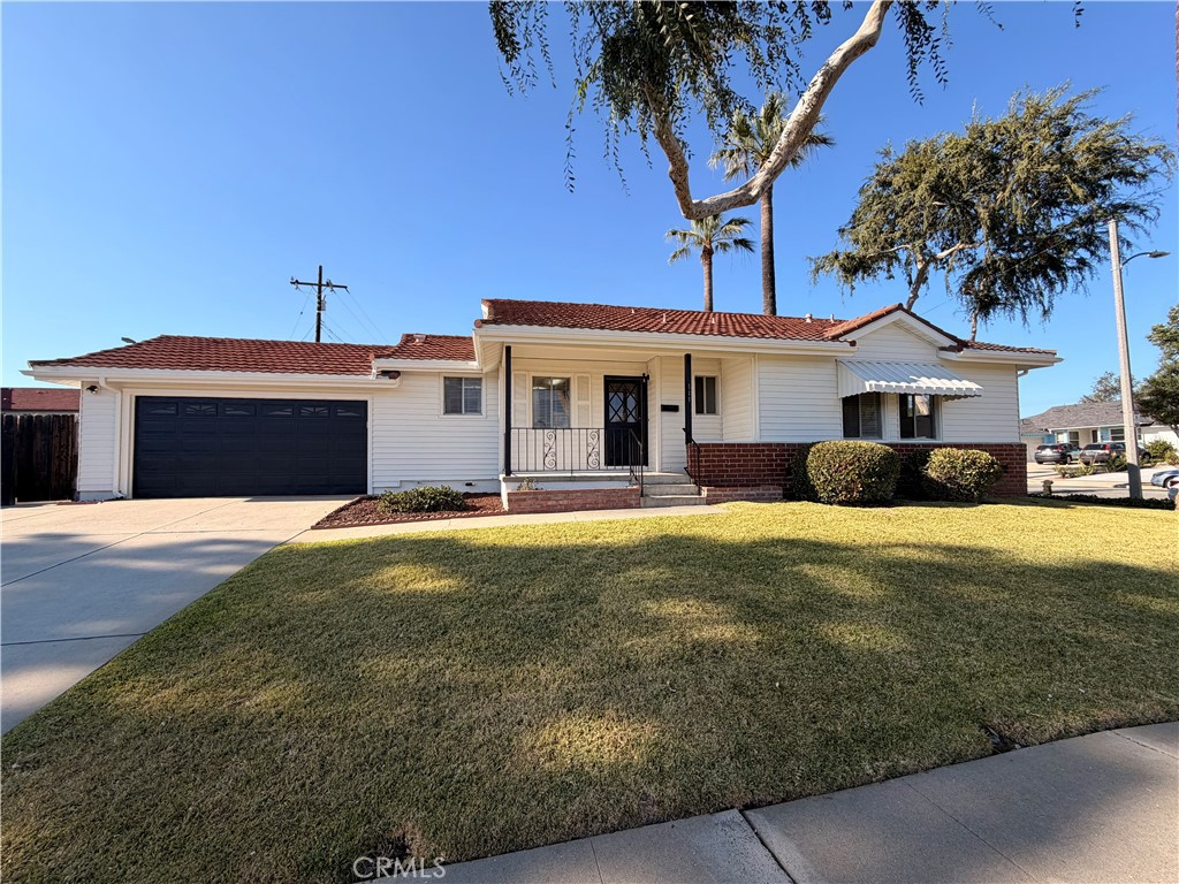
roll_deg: +1.2
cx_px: 590
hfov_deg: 102.1
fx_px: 477
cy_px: 442
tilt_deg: +2.1
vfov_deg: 85.7
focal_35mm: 14
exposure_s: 1/770
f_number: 2.2
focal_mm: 2.22
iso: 32
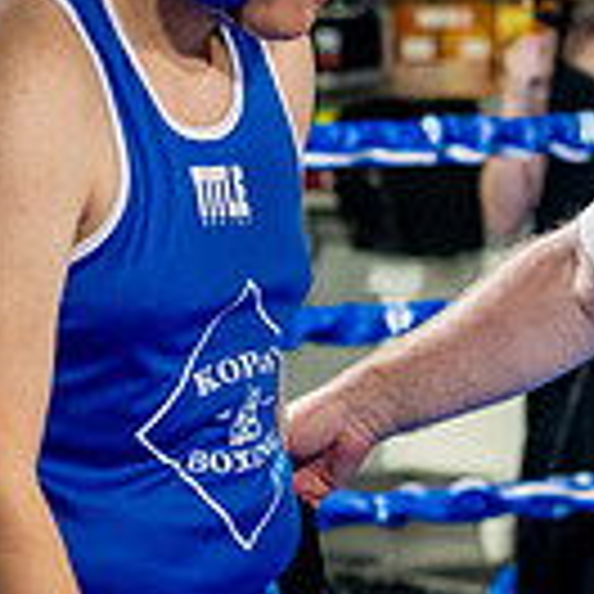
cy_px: 540
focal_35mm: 227
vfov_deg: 7.7
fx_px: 4407
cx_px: 1015
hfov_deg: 7.5
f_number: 2
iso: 4000
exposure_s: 1/1000
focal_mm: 50
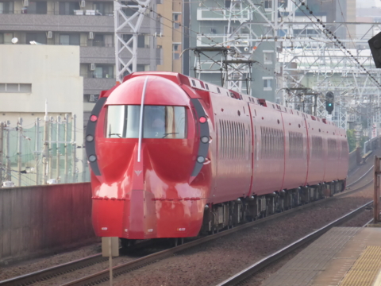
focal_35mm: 336
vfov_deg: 4.4
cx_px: 190
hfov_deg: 5.9
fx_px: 3698
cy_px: 143
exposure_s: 1/200
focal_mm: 60
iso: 500
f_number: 5.9
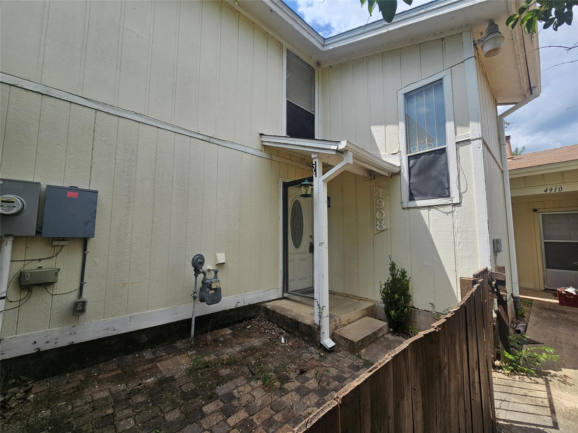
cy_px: 216
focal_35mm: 13
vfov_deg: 89.9
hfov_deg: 106.2
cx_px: 289
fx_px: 217
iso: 50
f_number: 2.2
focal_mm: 2.2
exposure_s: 1/1468
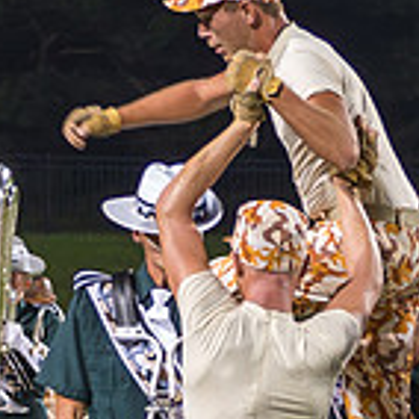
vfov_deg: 3.5
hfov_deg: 3.5
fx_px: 6888
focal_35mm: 503
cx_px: 248
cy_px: 282
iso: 2200
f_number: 4.5
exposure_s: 1/160
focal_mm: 86
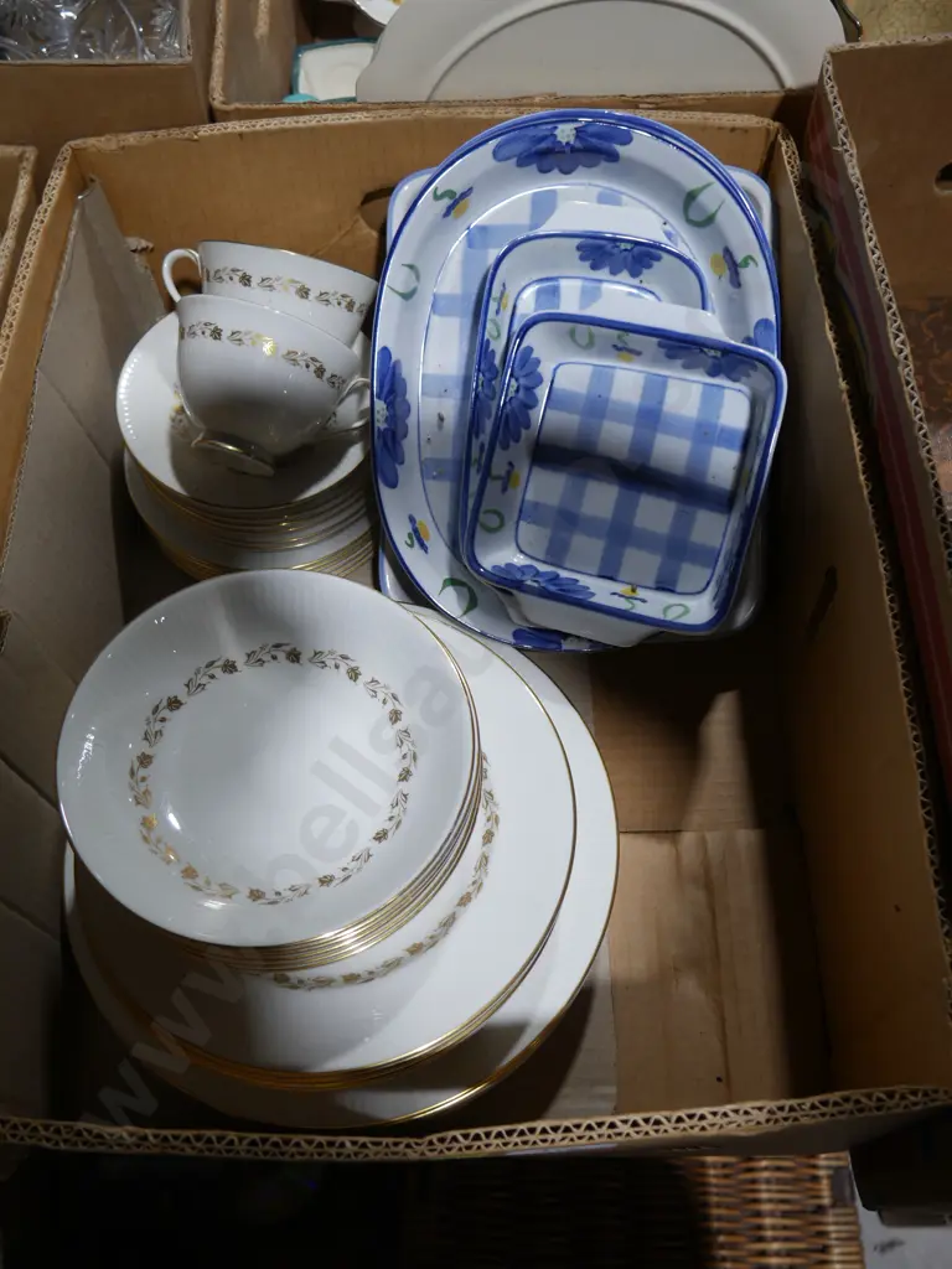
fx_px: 1173
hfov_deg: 44.2
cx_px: 476
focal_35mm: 32
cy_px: 634
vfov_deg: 56.8
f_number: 3.6
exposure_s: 1/100
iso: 200
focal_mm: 16
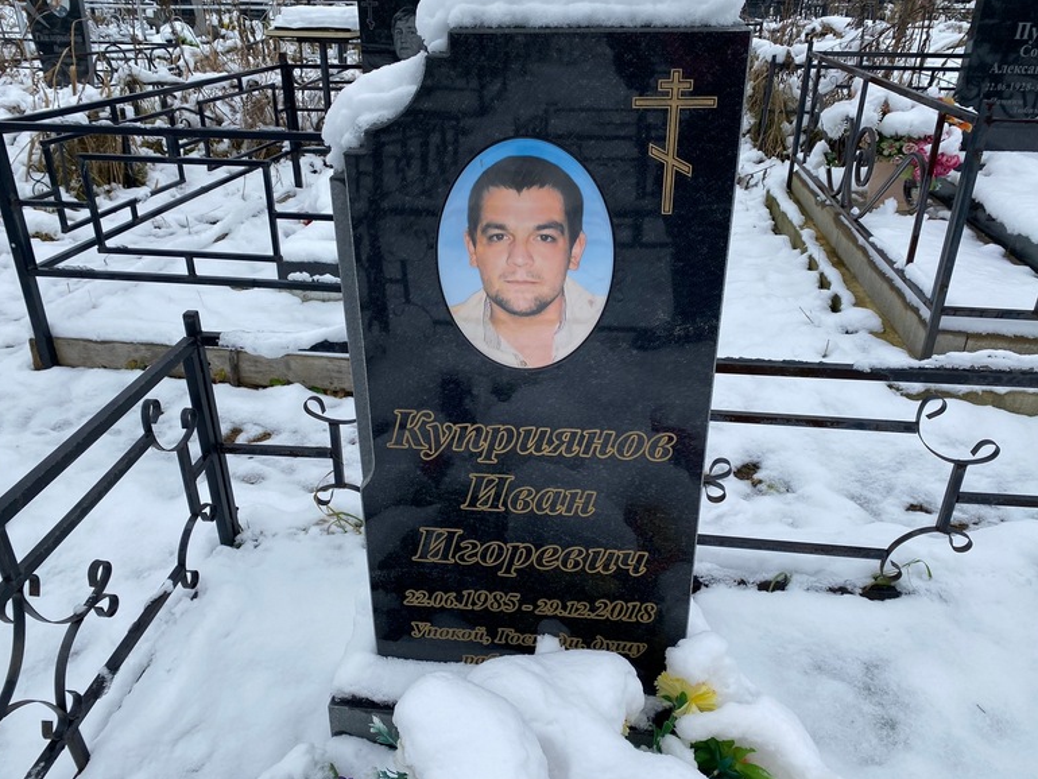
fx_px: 810
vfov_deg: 51.4
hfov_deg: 65.3
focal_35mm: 27
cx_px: 501
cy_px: 379
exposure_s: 1/400
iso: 32
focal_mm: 4.25
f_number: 1.8
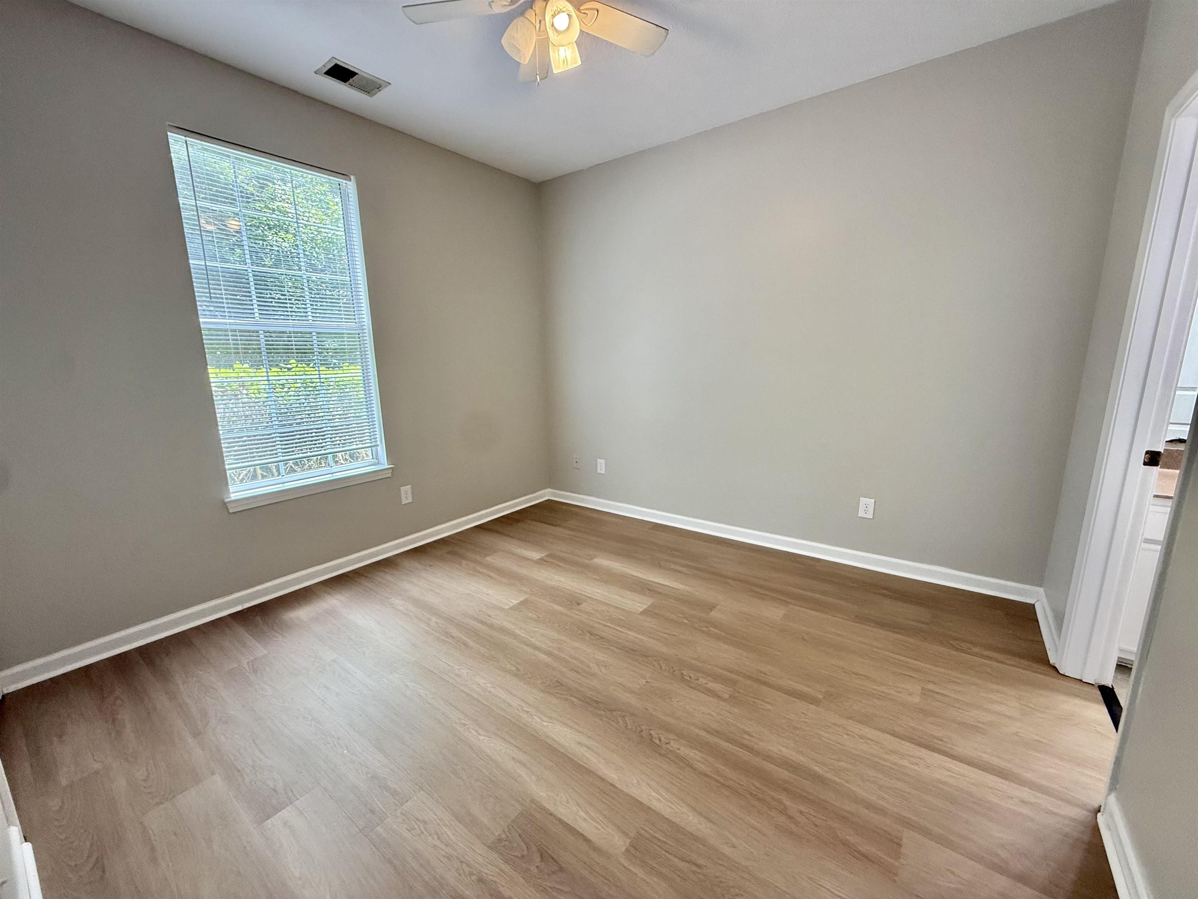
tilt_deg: -10.9
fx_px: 485
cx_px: 599
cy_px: 450
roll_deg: +0.9
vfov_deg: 85.7
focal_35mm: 14
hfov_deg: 102.1
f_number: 2.2
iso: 200
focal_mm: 2.22
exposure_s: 1/120
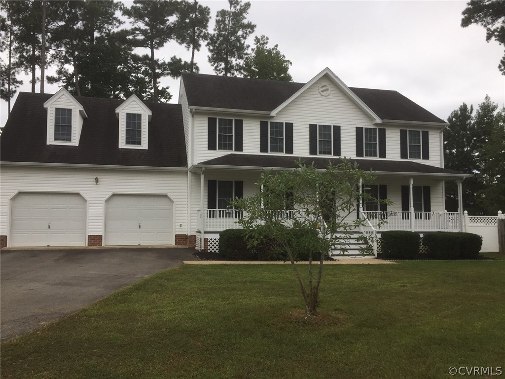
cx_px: 252
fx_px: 423
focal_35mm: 29
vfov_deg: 48.2
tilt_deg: +6.2
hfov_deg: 61.7
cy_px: 190
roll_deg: -1.1
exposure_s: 1/476
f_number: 2.2
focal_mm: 4.15
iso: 32
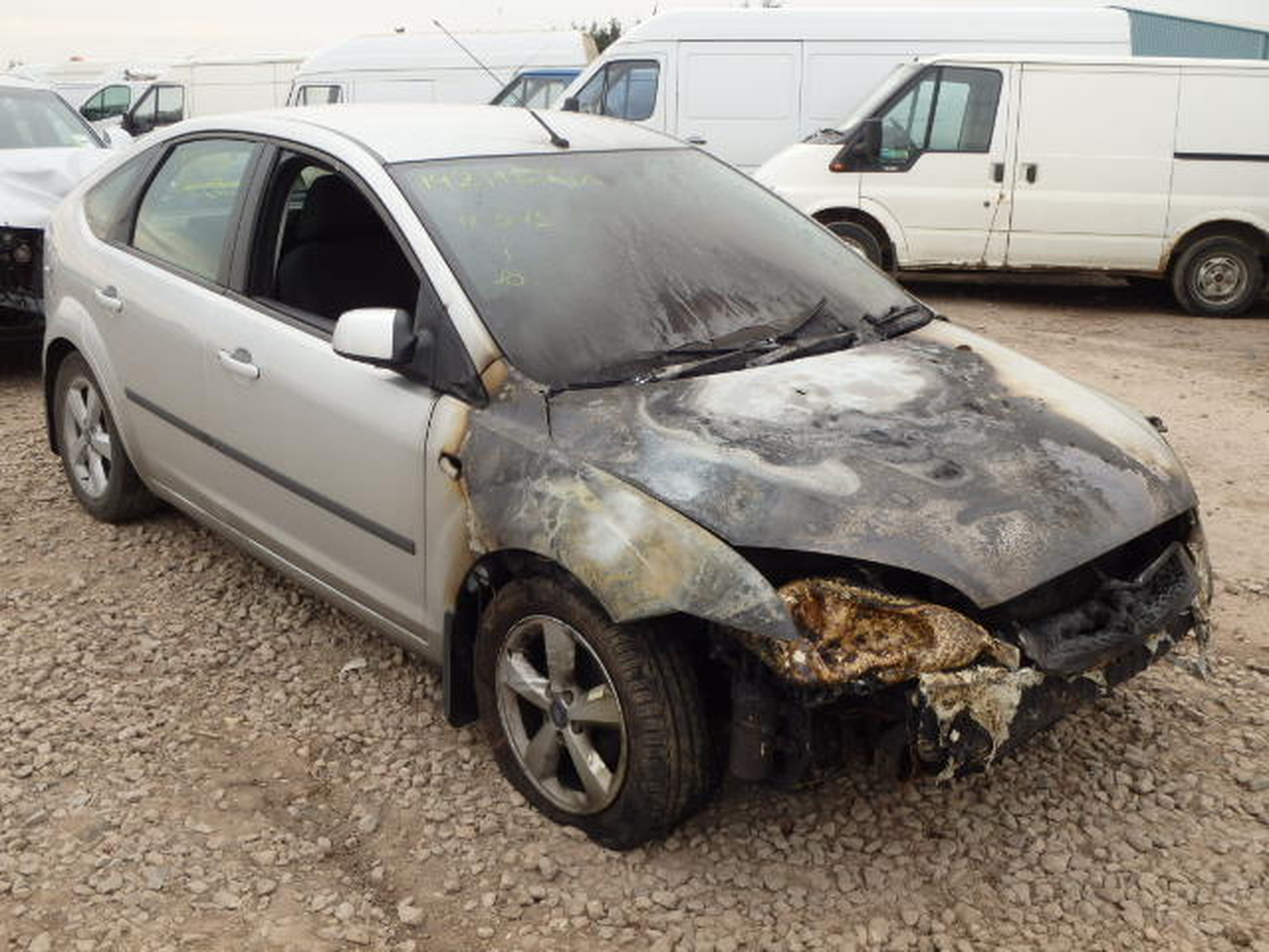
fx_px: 1320
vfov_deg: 39.7
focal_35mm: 36
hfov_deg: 51.4
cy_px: 476
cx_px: 634
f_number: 4.5
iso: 125
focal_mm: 6.4
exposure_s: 1/200
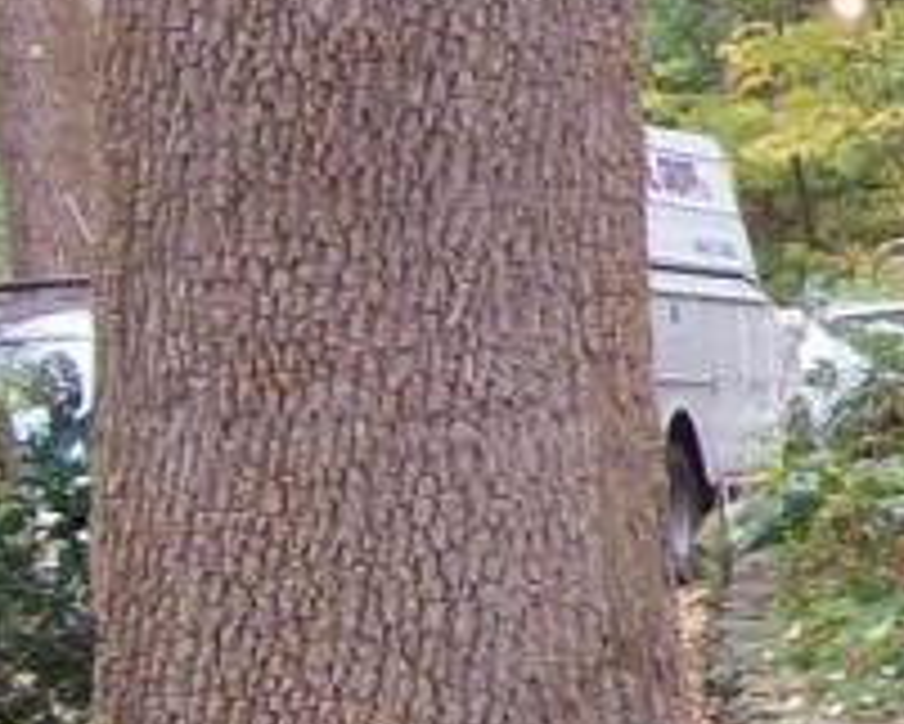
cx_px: 1567
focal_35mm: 179
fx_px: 4791
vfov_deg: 8.6
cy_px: 396
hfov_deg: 10.2
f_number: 2.7
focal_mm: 6
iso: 140
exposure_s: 1/94.9
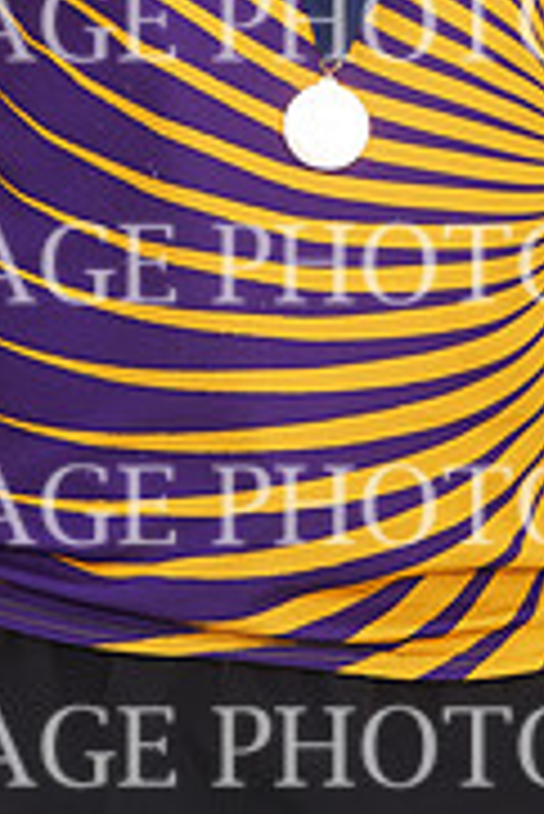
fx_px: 5067
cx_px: 182
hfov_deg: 6.1
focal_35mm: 224
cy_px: -99
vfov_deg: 9.1
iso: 100
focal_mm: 70
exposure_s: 1/160
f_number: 8
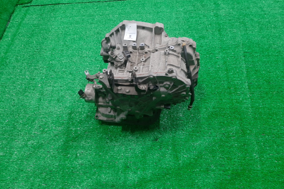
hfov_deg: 65.5
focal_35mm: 28
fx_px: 221
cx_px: 138
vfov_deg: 46.4
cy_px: 92
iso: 99
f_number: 1.7
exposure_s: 1/50
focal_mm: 3.93
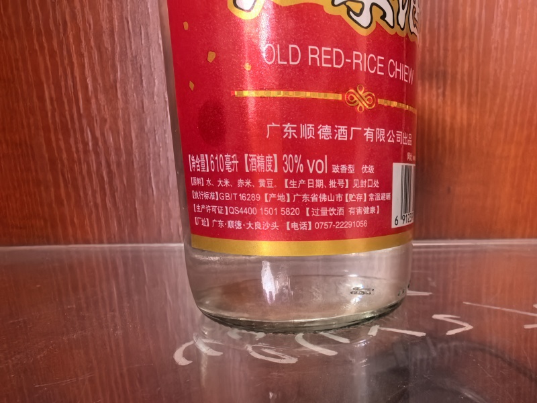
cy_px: 202
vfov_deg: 51.4
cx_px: 268
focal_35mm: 27
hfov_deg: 65.3
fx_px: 419
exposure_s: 1/25
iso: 640
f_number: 2.2
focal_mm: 1.95
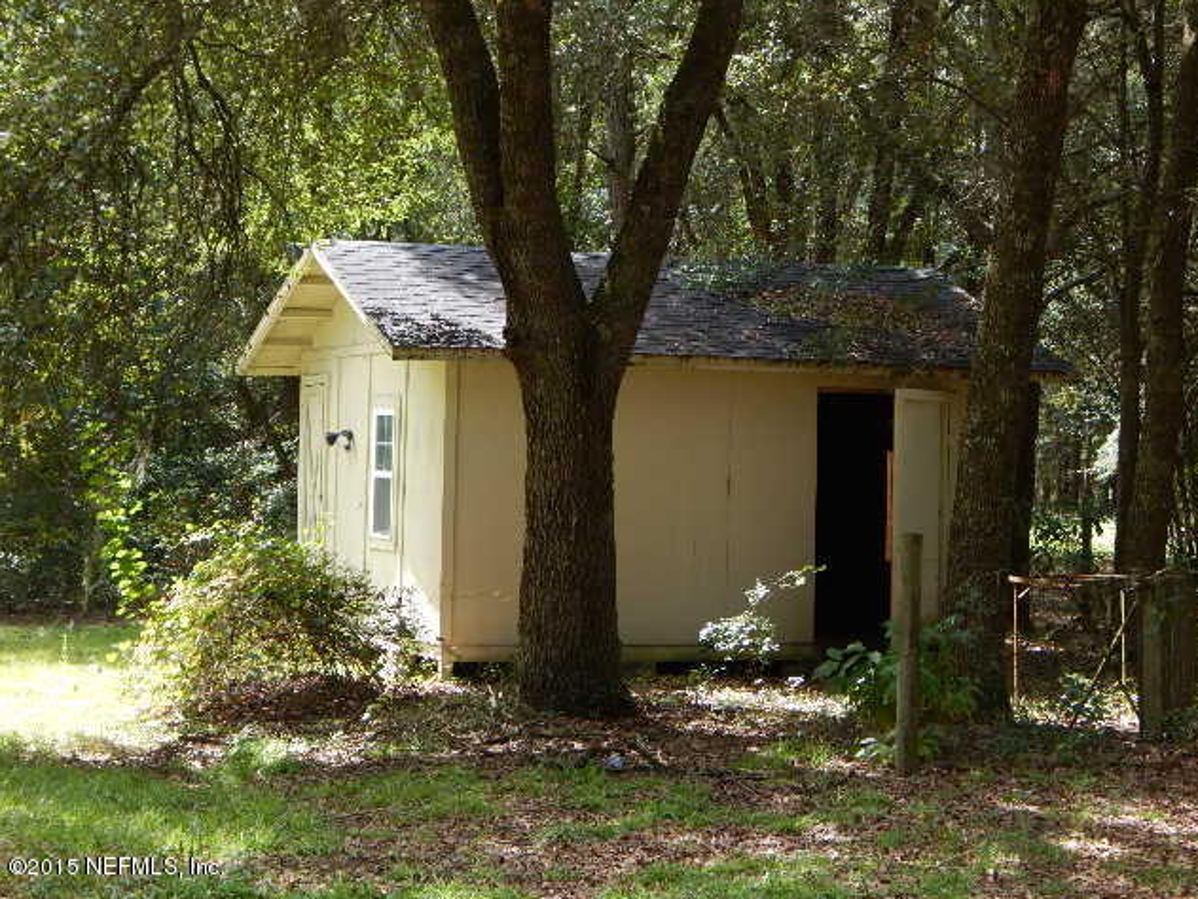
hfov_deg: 25.7
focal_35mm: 76
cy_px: 450
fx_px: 2630
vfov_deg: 19.4
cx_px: 605
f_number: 4.2
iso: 125
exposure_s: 1/125
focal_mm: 13.5
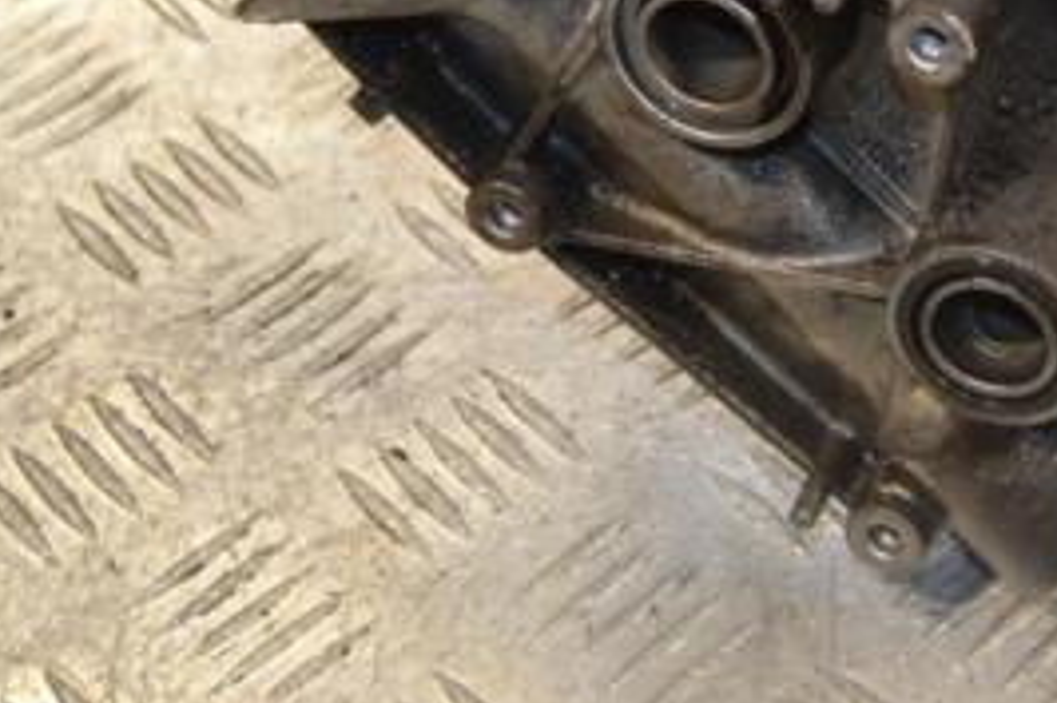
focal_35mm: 98
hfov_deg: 20.2
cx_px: 1021
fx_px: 2879
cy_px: -48
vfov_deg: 13.7
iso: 400
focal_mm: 29
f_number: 4.5
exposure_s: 1/100
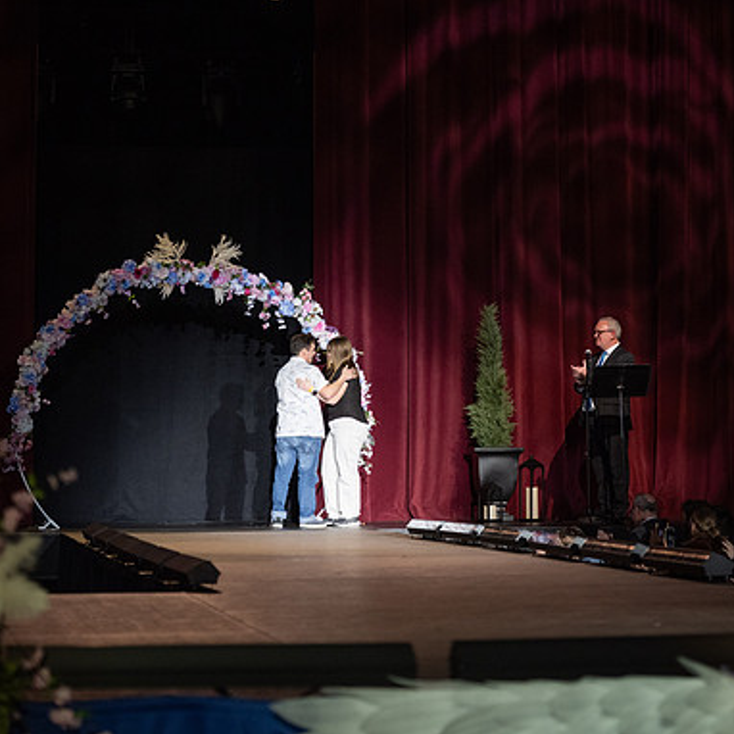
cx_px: 373
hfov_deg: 15.7
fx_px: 2663
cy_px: 370
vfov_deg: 15.7
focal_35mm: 111
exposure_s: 1/1000
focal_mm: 86
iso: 1250
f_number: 2.8
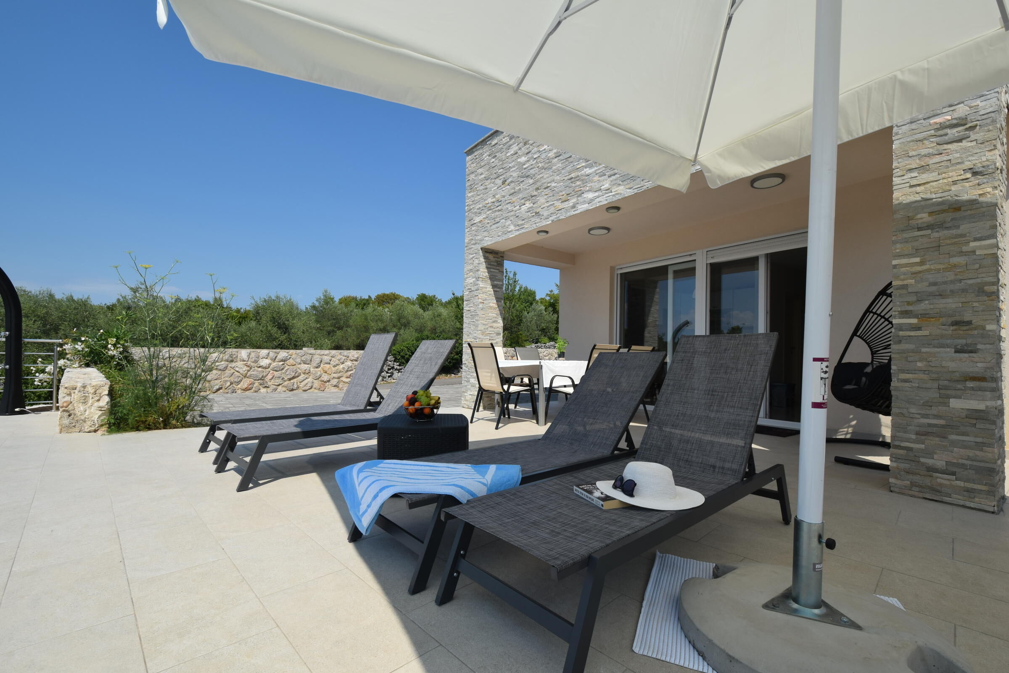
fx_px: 420
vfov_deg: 77.3
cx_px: 504
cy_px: 336
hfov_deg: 100.4
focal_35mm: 15
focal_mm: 10
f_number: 10
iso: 200
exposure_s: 1/400
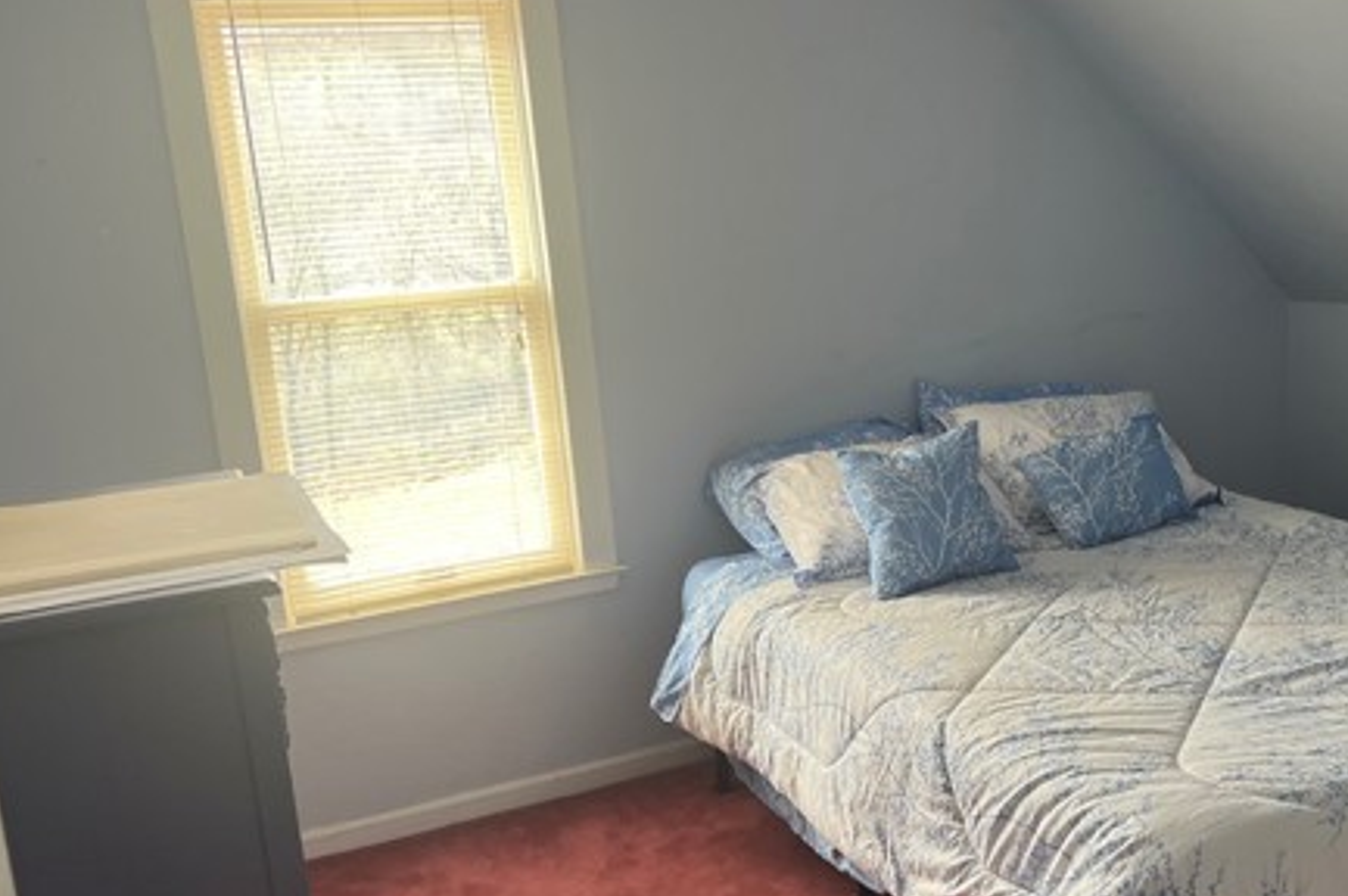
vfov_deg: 33.3
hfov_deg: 47.9
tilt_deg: -13.0
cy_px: 482
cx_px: 869
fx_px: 1497
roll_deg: +4.0
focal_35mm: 40
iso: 80
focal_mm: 5.7
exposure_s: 1/121
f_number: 1.5
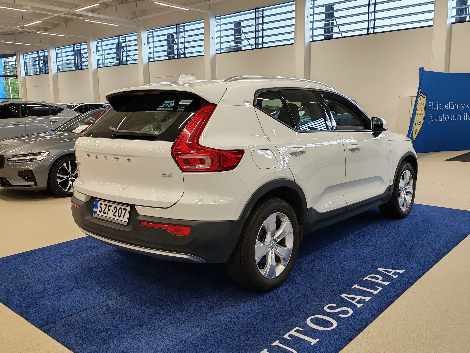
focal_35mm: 33
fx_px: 448
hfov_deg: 55.4
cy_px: 176
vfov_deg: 42.9
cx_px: 235
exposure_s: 1/100
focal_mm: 6.12
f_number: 1.9
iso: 100
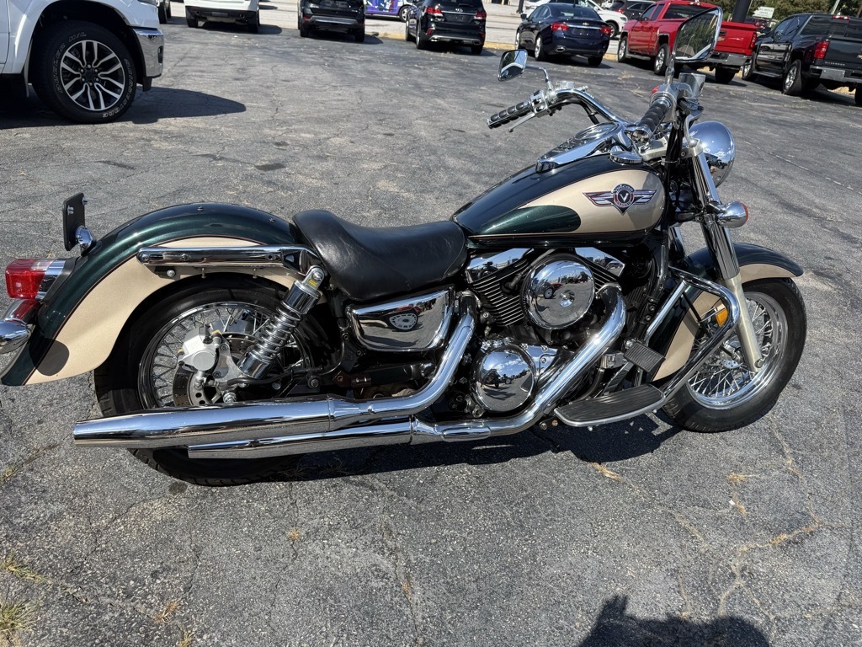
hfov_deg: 71.6
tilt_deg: -27.4
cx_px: 431
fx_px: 598
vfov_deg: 56.8
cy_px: 324
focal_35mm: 24
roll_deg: -6.3
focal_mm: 6.76
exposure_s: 1/3425
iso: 80
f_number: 1.78
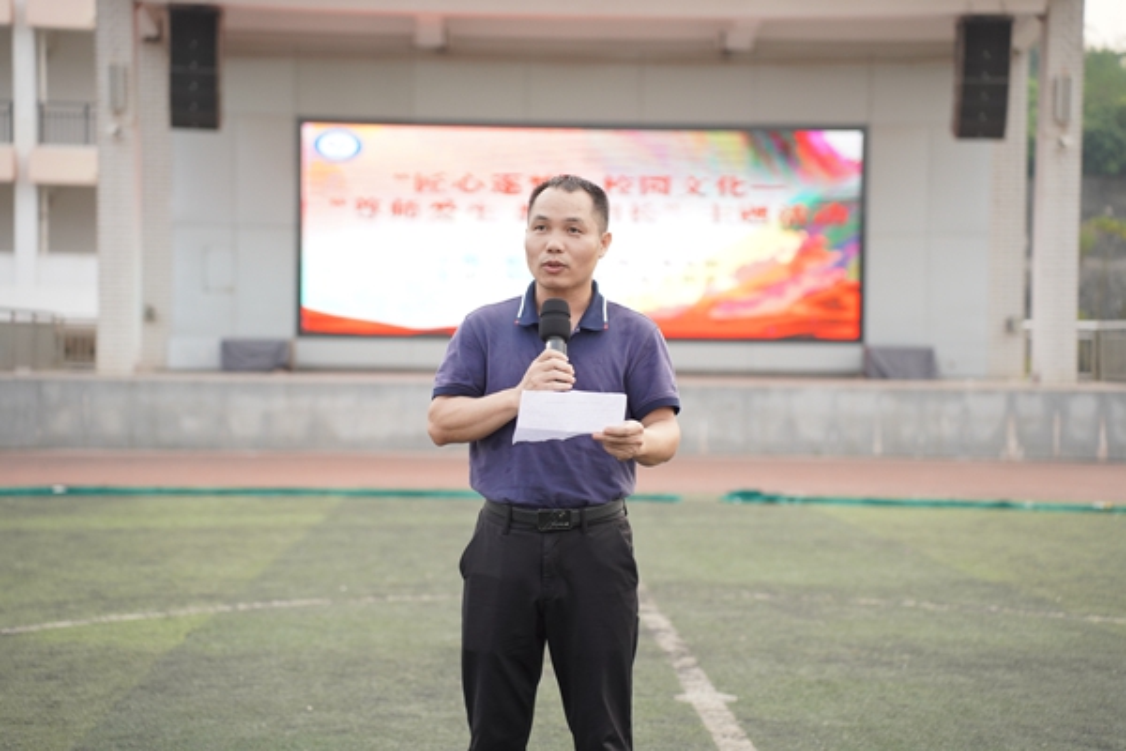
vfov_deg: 18.2
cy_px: 376
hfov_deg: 27.0
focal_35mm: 75
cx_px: 563
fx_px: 2346
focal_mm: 75
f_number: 2.8
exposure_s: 1/1600
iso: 1250
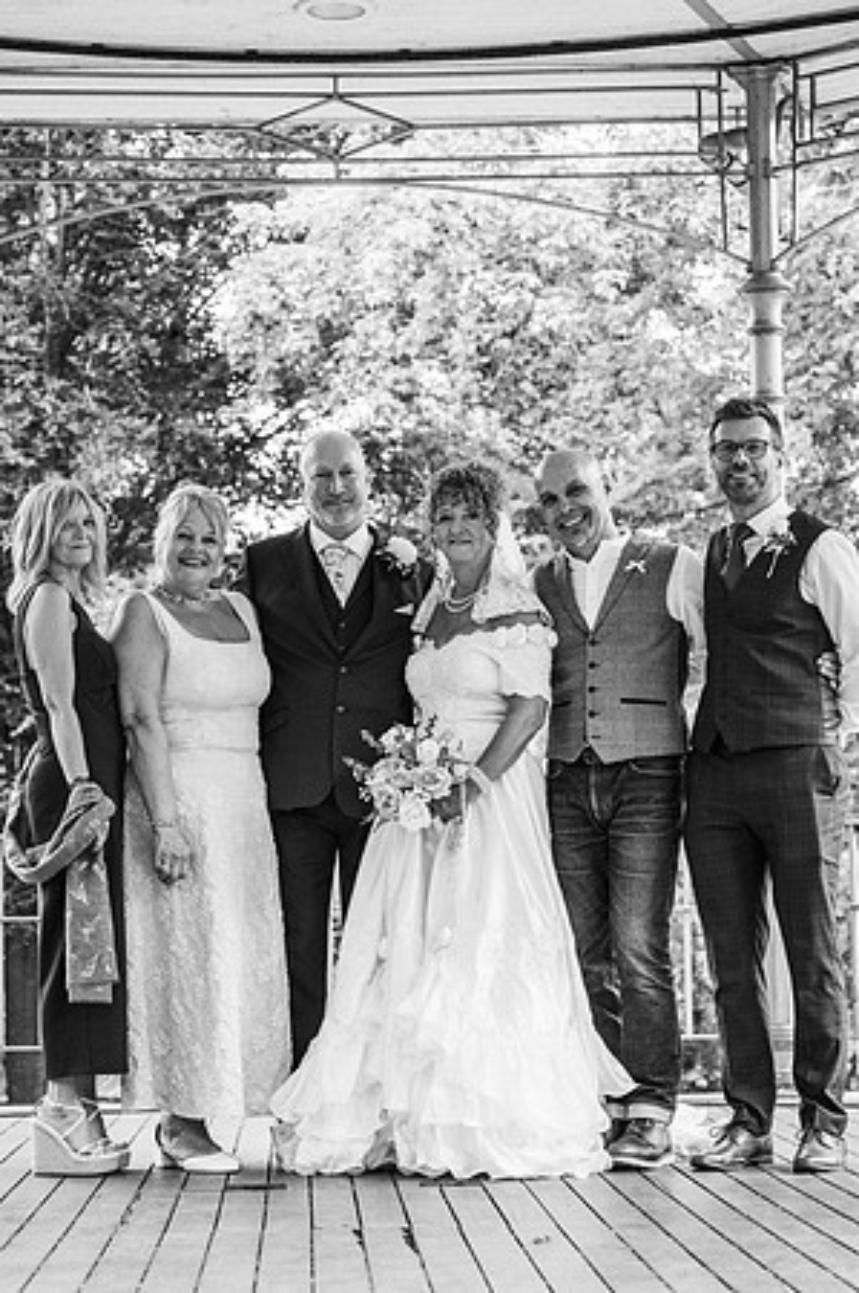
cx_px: 430
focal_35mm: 85
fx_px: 3049
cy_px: 646
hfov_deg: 16.0
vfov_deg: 23.9
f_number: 5.6
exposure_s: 1/200
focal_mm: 85
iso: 200
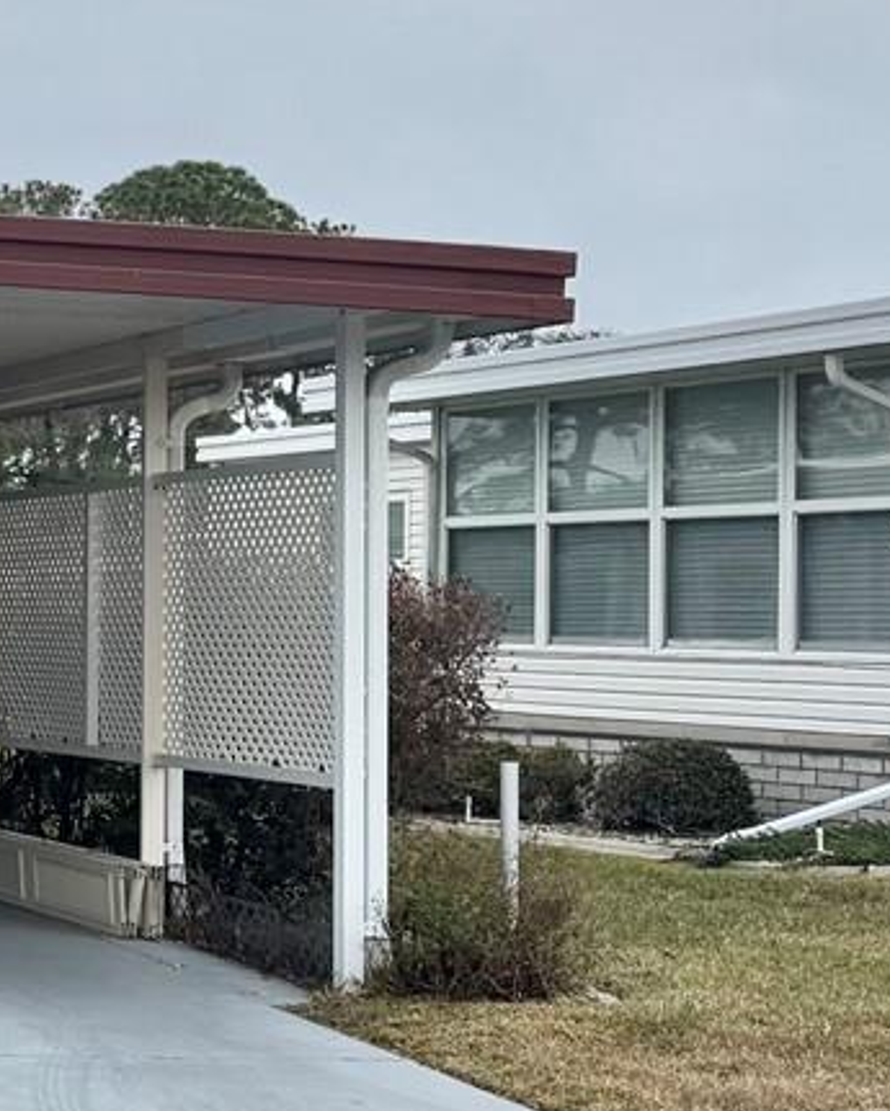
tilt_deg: +0.8
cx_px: -931
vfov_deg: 22.0
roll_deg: -1.6
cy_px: 531
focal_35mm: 87
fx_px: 2864
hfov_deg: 14.4
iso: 80
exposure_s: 1/2833
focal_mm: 6.76
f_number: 1.78
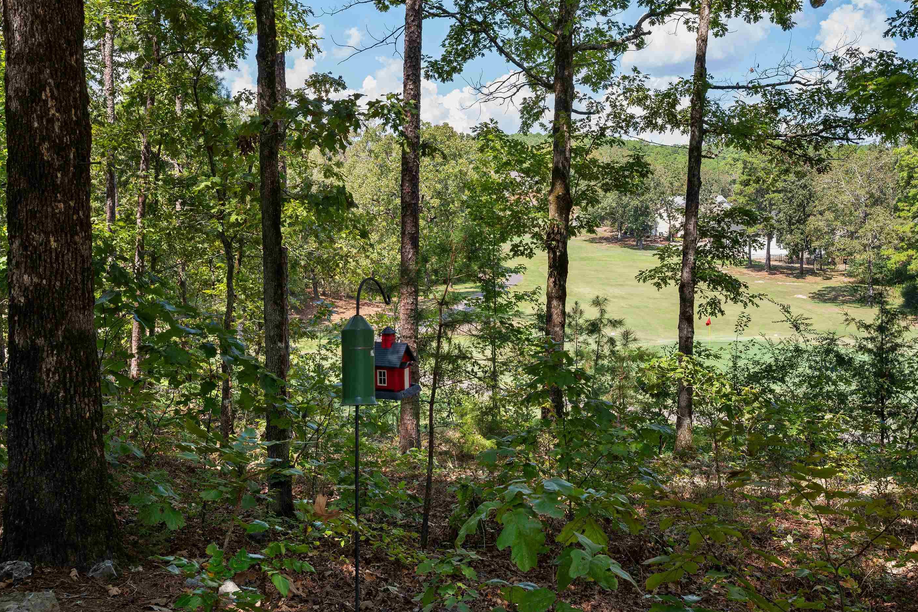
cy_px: 277
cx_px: 455
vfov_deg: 39.9
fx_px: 841
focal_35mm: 33
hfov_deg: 57.2
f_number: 8
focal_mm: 30
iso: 200
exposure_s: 1/40
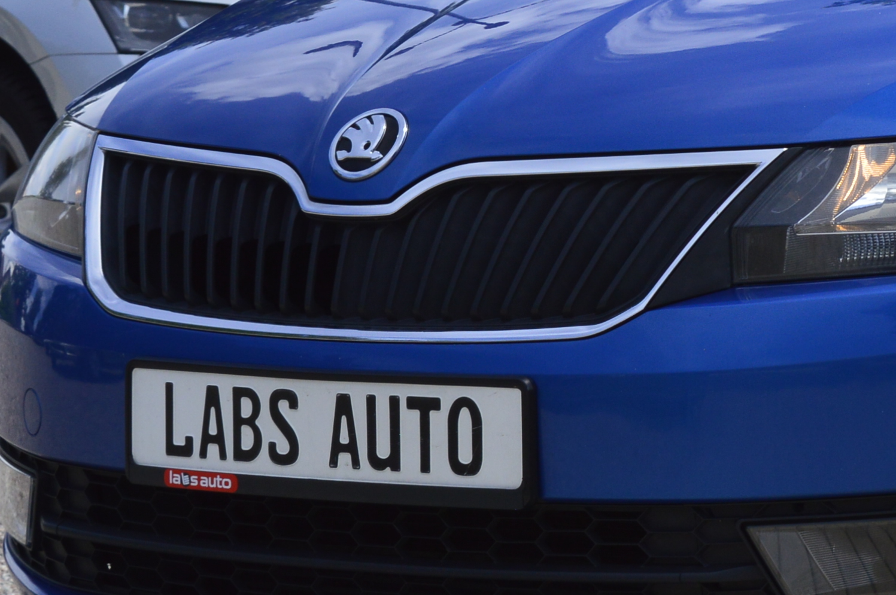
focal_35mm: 208
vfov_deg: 6.6
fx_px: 5172
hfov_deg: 9.8
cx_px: 1092
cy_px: 140
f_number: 11
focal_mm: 46
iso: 280
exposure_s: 1/500
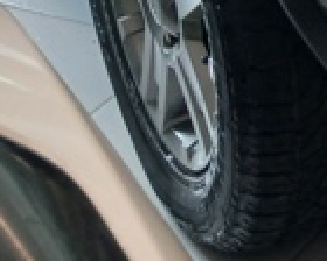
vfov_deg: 9.5
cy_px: -364
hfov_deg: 12.2
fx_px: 1403
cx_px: 582
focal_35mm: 145
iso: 100
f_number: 1.8
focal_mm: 3.98
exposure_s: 1/60
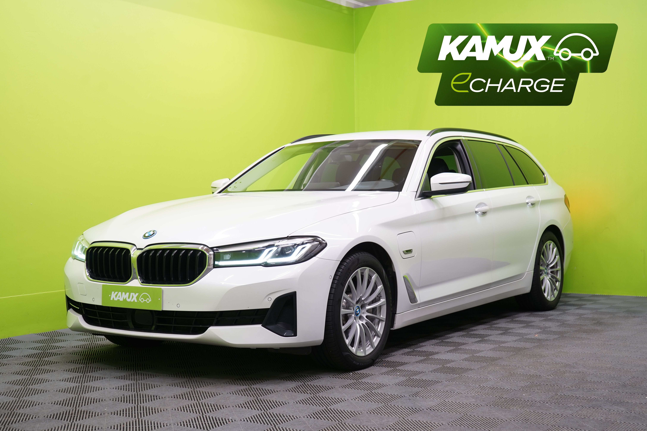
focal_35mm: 50
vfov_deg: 27.0
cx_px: 324
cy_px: 216
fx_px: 899
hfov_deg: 39.6
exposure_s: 1/30
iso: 400
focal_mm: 50
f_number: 5
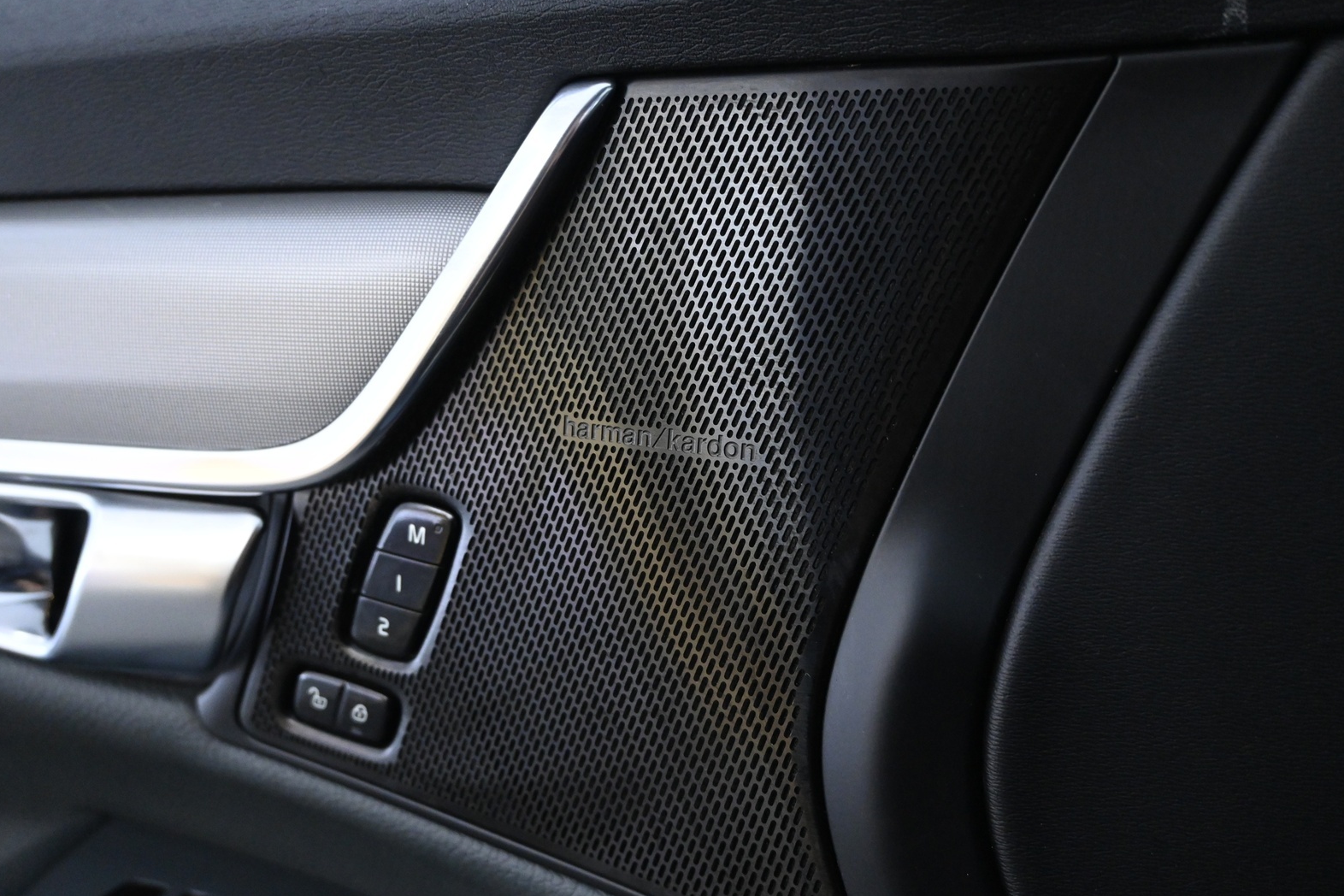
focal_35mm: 34
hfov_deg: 55.8
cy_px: 437
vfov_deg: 38.9
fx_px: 1269
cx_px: 687
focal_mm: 22
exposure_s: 1/40
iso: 3600
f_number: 4
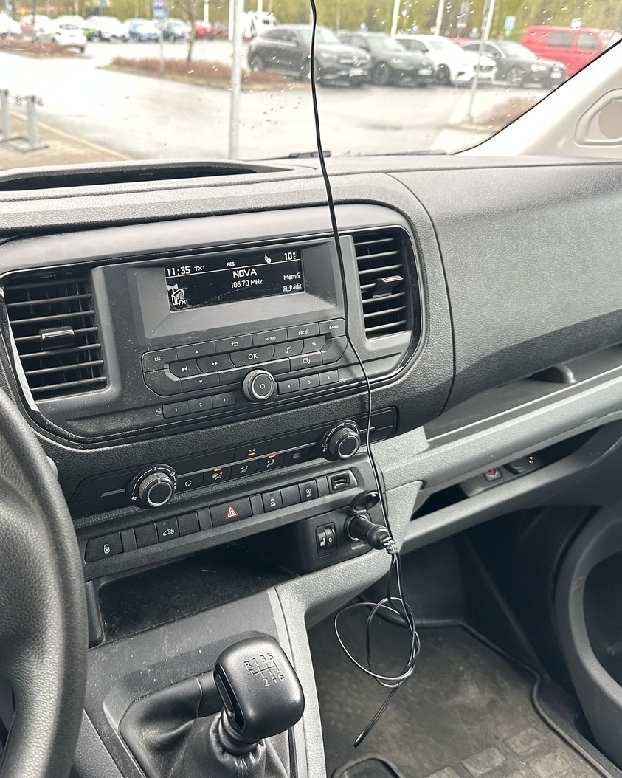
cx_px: 194
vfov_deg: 55.7
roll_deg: -0.5
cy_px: 386
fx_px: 736
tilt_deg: -25.9
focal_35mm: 32
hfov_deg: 44.9
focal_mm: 6.86
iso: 250
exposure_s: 1/88
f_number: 1.78
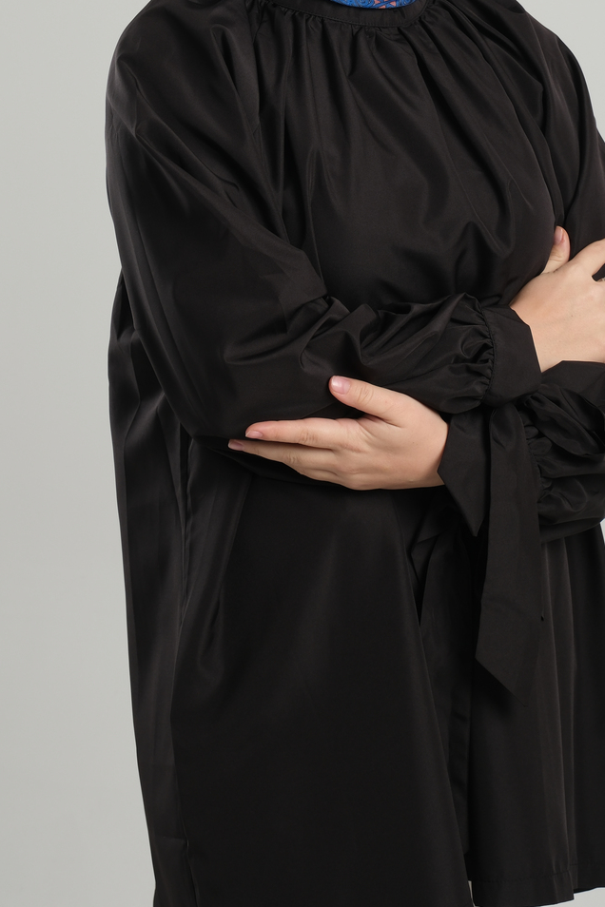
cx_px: 393
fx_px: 2521
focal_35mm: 100
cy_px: 71
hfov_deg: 13.7
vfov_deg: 20.0
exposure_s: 1/256
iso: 125
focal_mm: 35.3
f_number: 7.1
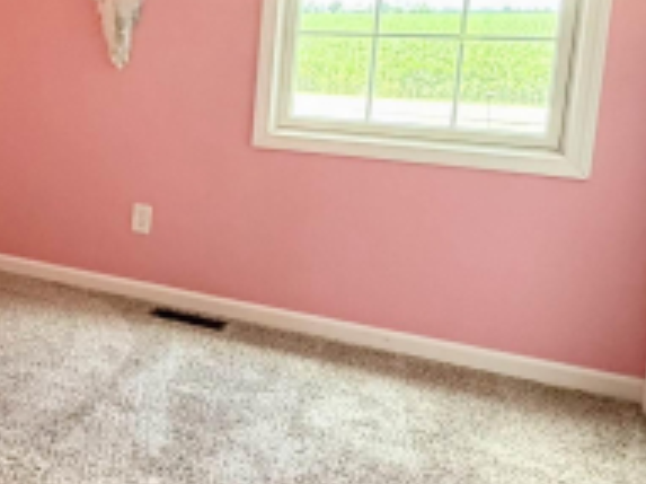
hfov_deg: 31.2
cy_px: 132
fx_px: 914
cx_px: -171
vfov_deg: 29.3
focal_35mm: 49
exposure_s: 1/120
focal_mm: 2.22
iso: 400
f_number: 2.2
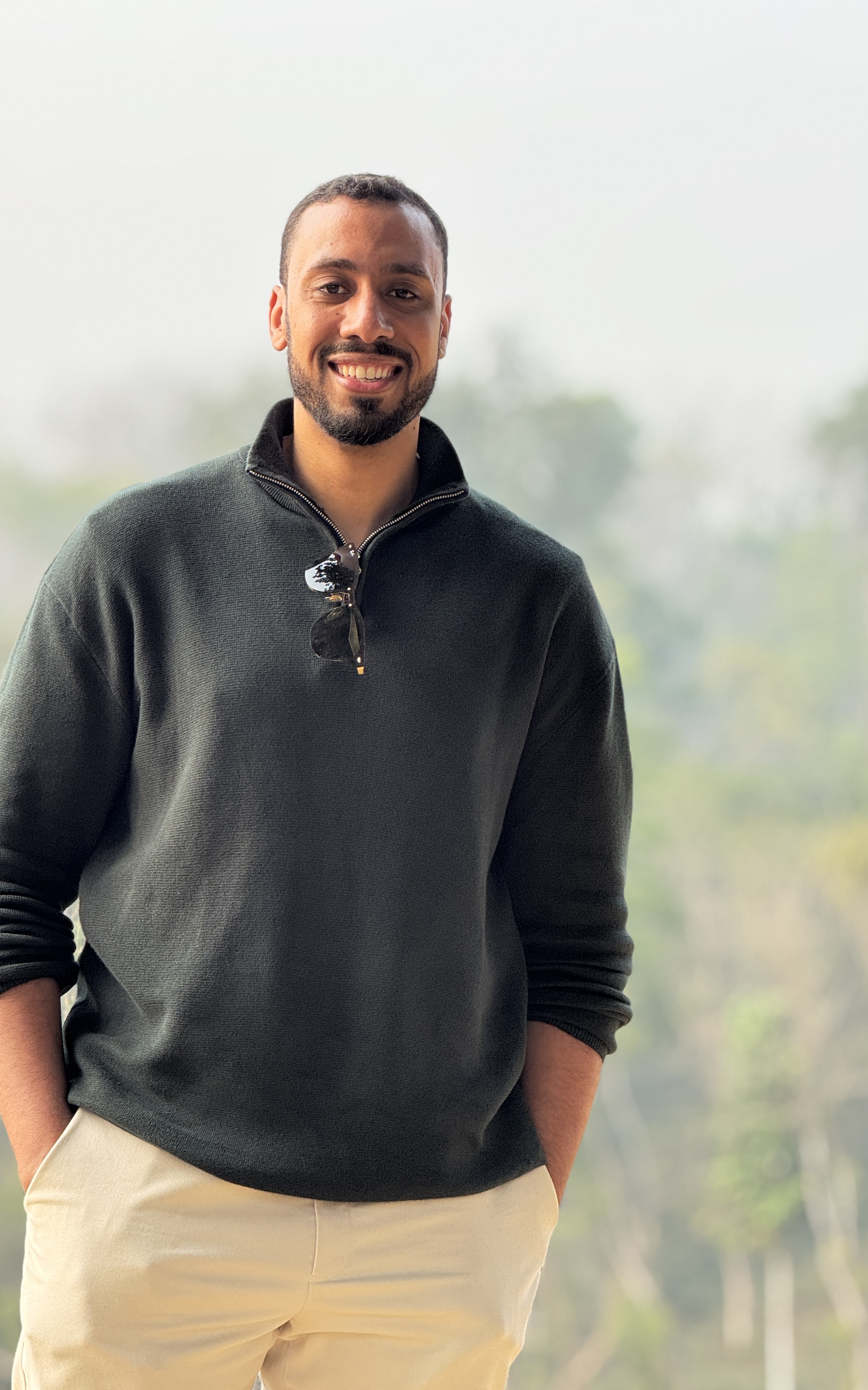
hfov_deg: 10.2
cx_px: 381
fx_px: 4845
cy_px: 692
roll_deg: -0.3
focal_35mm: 128
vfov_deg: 16.3
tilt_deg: +0.9
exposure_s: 1/149
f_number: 2.8
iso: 50
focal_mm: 15.66
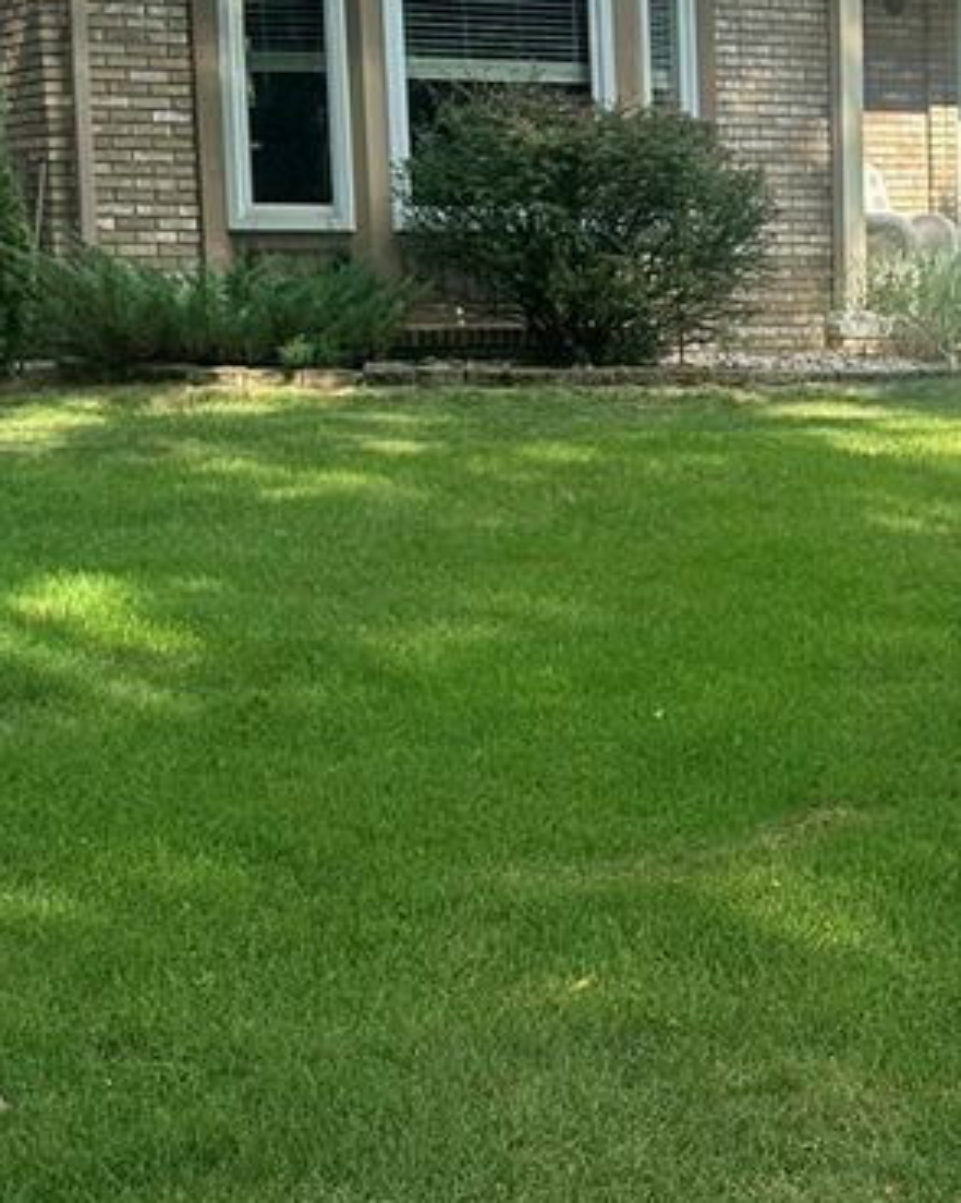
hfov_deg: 16.8
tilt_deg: -6.7
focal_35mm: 87
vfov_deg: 22.0
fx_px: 3096
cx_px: 1200
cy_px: 675
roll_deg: -0.6
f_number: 1.78
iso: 80
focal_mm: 6.86
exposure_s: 1/1157
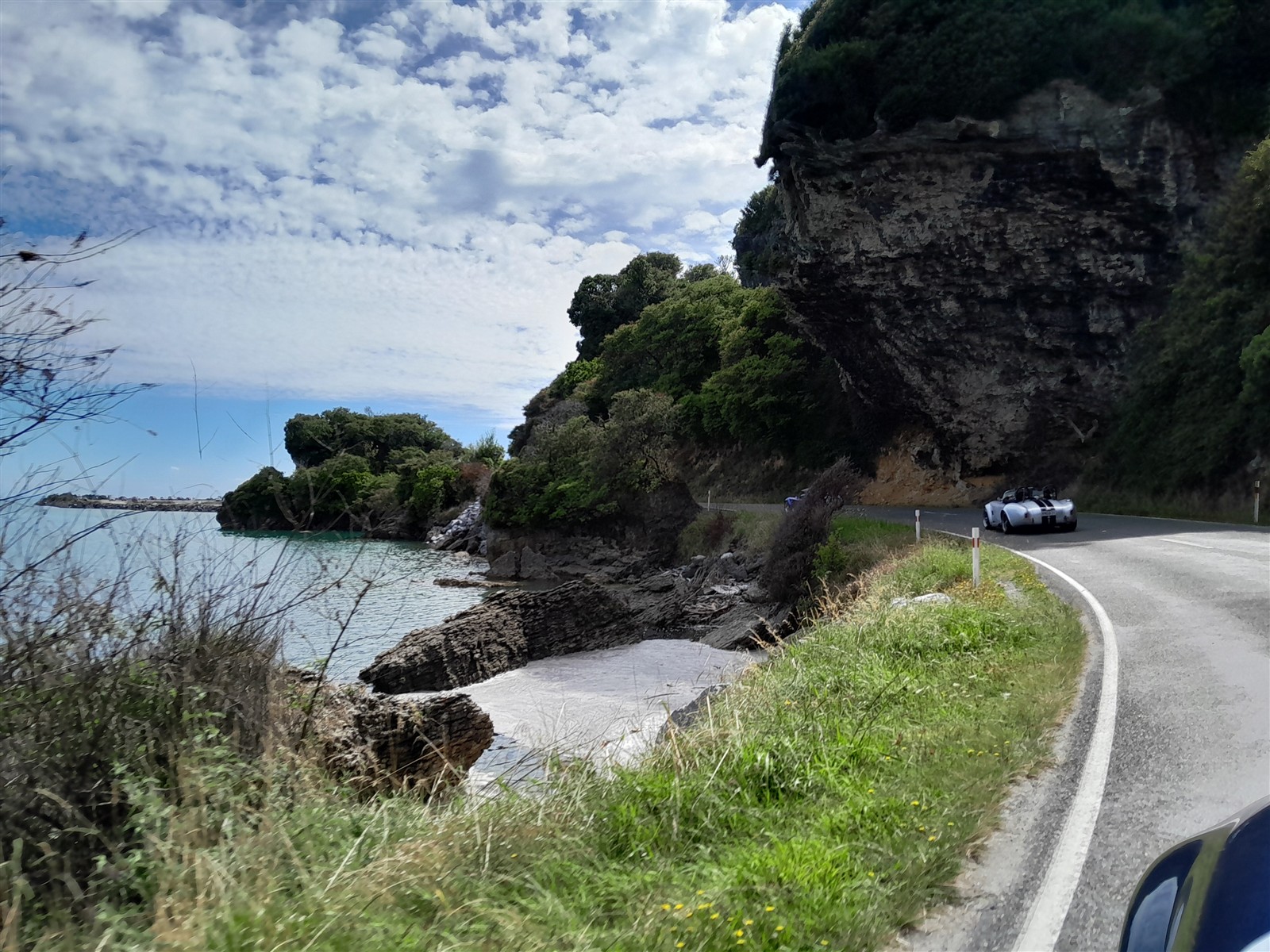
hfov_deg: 67.3
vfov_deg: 53.1
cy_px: 476
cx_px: 635
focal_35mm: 26
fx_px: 954
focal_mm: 3.98
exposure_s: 1/649
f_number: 1.8
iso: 40
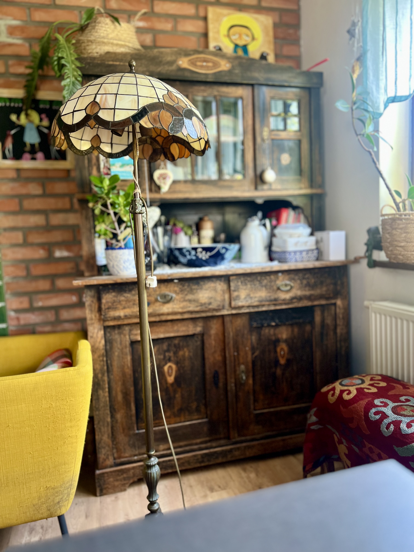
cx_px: 207
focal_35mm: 26
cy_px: 276
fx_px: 415
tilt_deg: -5.9
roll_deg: +2.7
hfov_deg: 53.1
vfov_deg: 67.3
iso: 125
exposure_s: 1/64
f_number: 1.5
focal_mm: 5.7
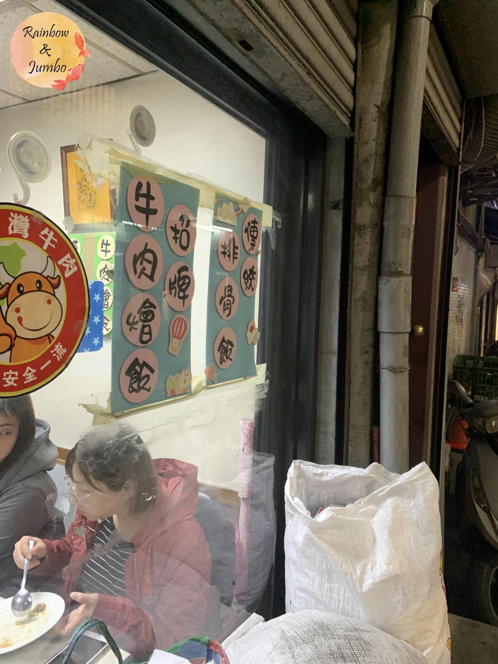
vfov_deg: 67.3
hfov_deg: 53.1
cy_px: 332
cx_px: 249
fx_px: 499
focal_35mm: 26
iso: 320
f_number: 1.8
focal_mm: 4.25
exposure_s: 1/60
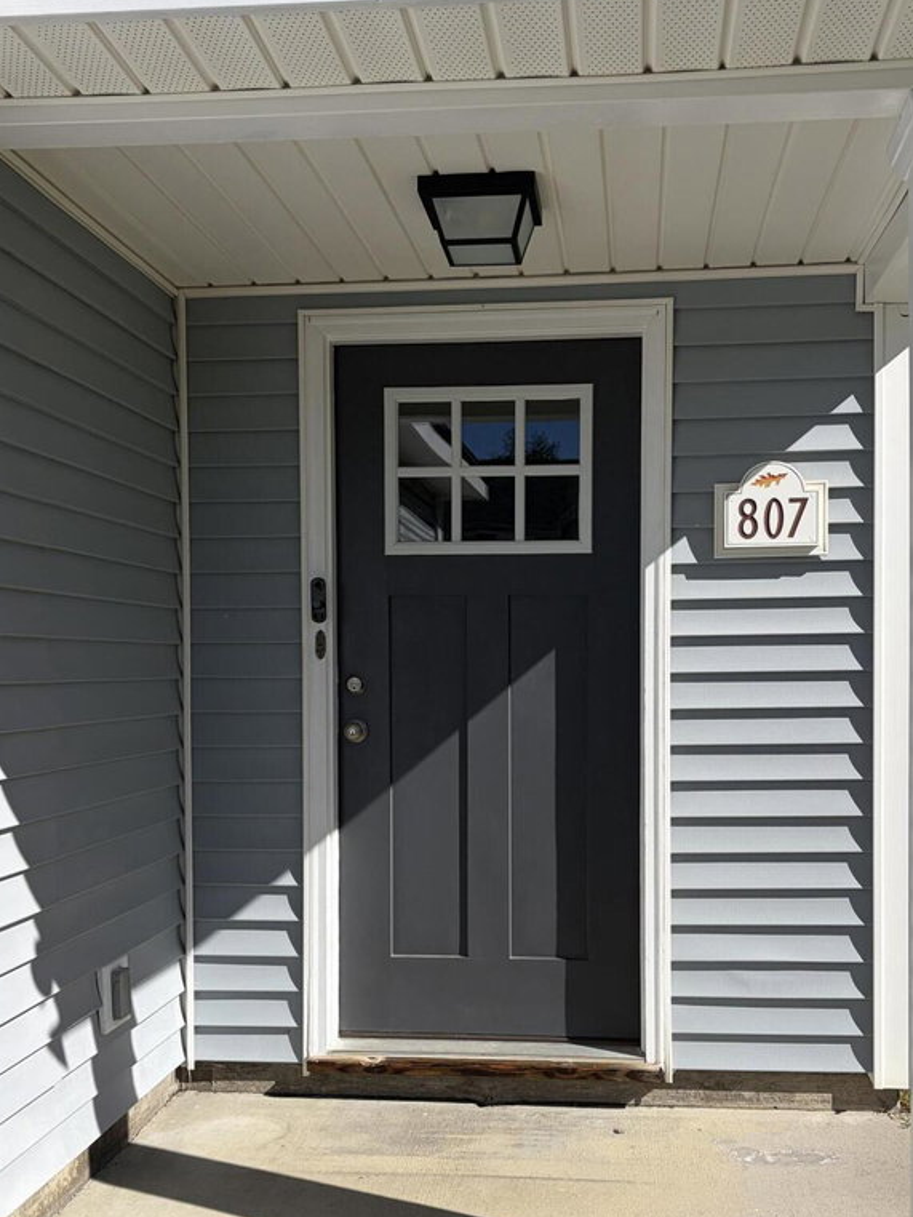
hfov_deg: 35.1
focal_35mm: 41
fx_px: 1441
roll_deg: +1.1
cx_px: 476
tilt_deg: -1.5
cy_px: 710
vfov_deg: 45.6
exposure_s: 1/7813
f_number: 1.6
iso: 64
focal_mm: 5.96
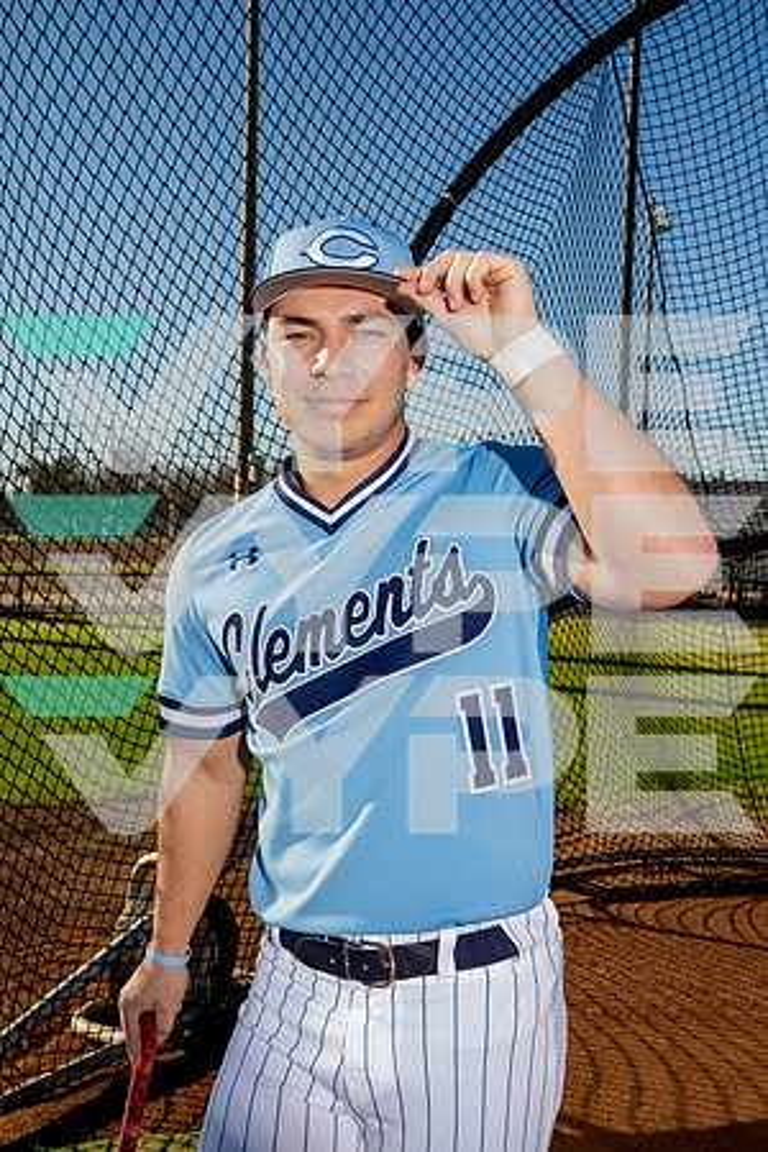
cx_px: 384
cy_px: 576
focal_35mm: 35
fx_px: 1120
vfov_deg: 54.4
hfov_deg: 37.9
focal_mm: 35
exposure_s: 1/250
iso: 64
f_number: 7.1
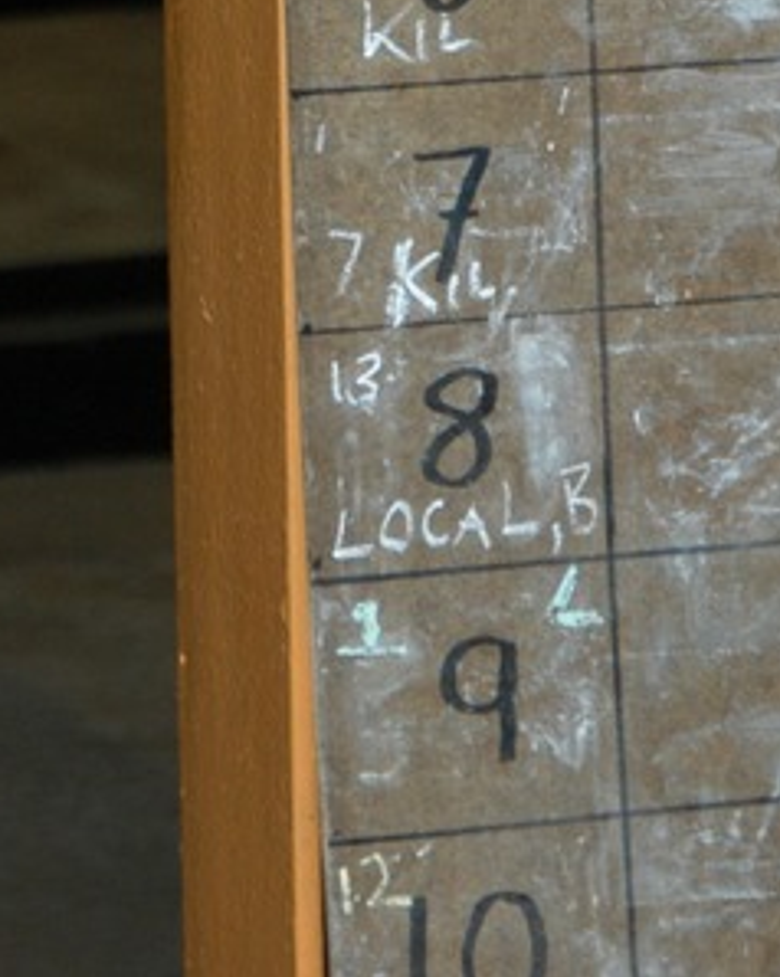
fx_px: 9215
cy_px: -170
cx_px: 346
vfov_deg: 6.0
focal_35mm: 319
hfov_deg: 4.8
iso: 400
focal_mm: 66
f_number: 5.3
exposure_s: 1/60
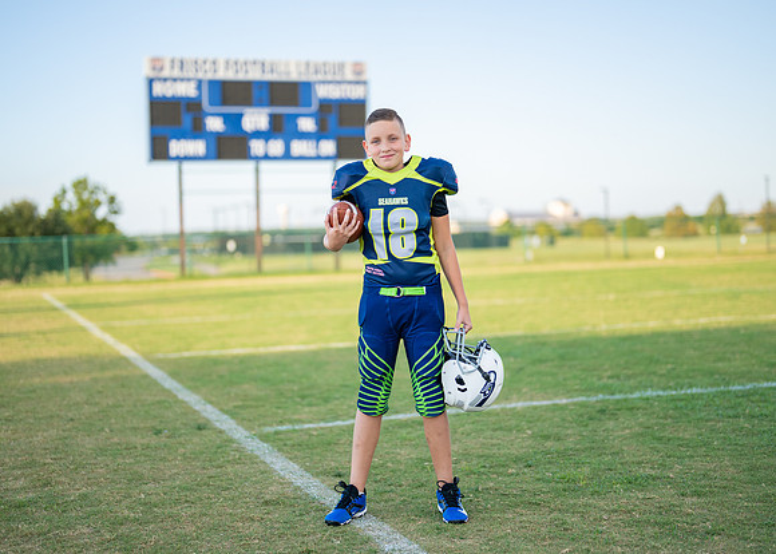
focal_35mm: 57
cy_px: 270
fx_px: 1256
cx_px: 390
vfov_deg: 24.9
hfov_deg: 34.3
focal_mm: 50
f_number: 1.2
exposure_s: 1/2500
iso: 100
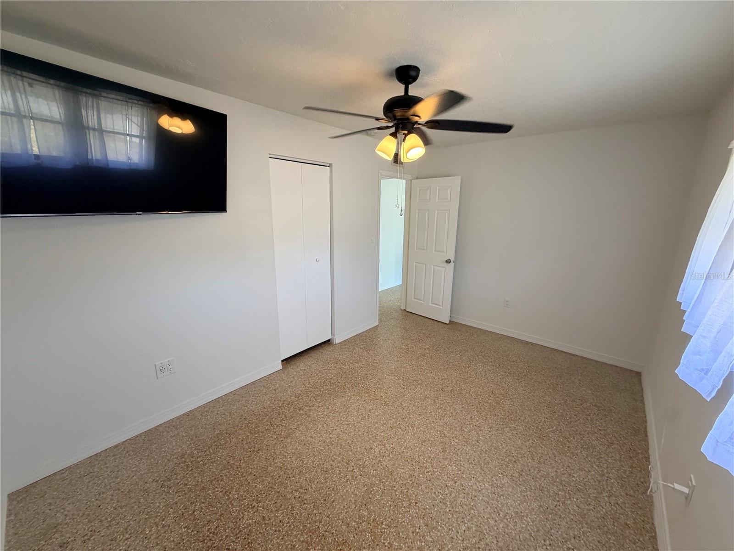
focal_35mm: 14
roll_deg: -0.2
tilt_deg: -11.4
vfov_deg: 85.7
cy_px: 276
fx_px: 297
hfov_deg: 102.1
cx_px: 367
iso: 250
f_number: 2.2
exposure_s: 1/120
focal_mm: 2.22
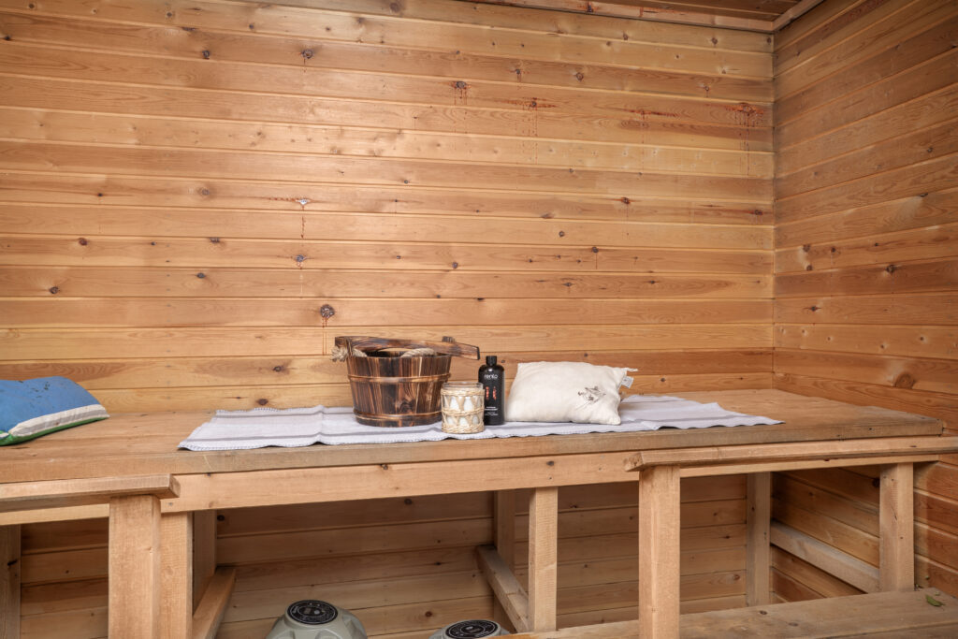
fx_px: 639
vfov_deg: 53.1
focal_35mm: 24
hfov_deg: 73.7
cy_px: 320
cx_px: 479
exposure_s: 1/200
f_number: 8
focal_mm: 24
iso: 100
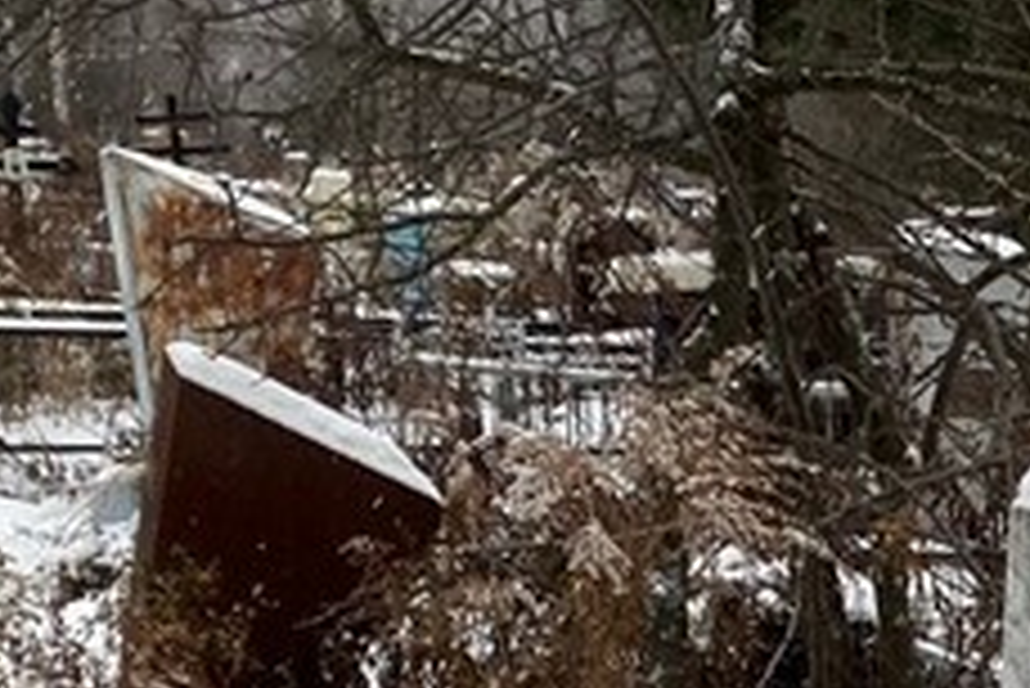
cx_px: 1502
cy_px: 1003
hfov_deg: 15.7
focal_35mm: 121
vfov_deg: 11.0
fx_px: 3464
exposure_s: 1/400
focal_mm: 4.25
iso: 32
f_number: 1.8
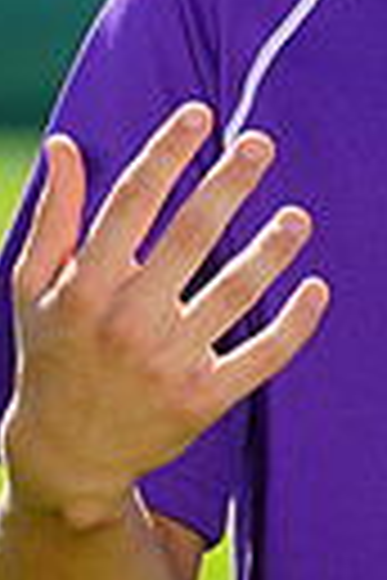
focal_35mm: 1391
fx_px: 22428
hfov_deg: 1.0
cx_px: 693
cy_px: -265
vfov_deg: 1.5
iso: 200
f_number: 11
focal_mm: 309
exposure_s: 1/200
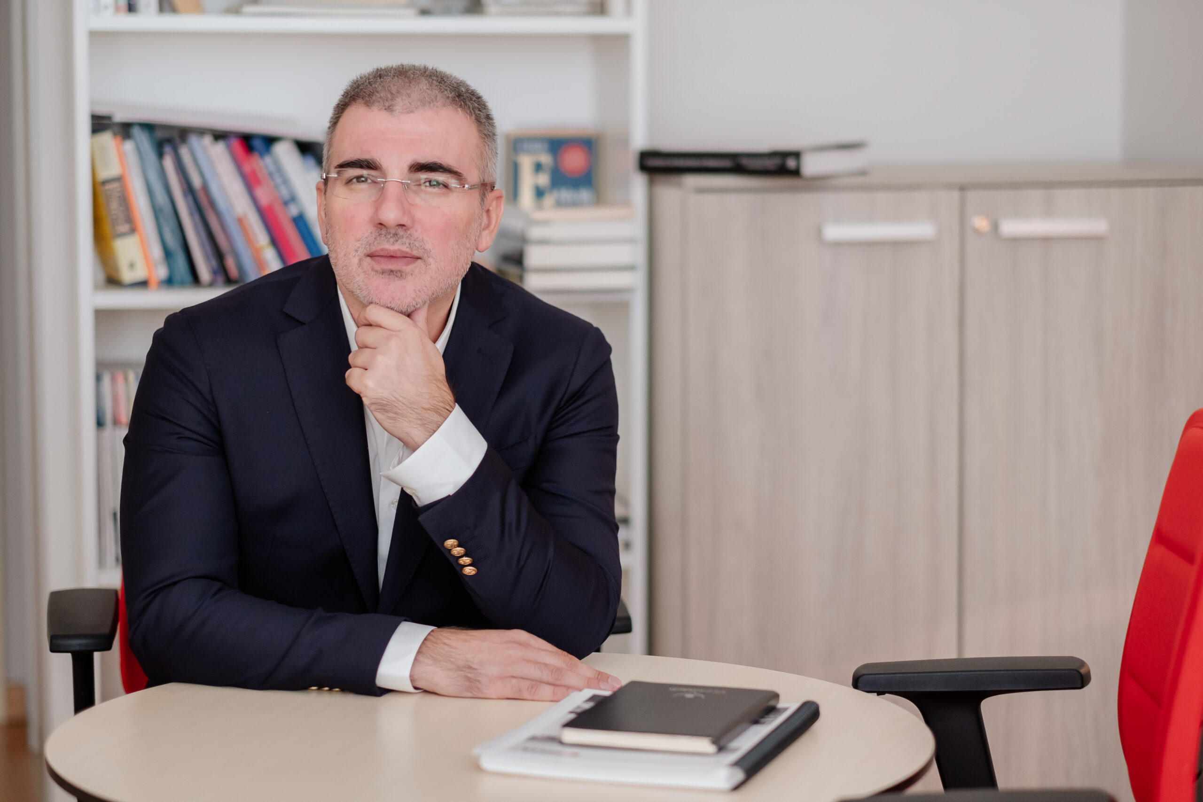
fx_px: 2807
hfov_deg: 24.2
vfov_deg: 16.3
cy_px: 401
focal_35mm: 84
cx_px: 602
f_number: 1.4
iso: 400
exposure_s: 1/800
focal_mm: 56
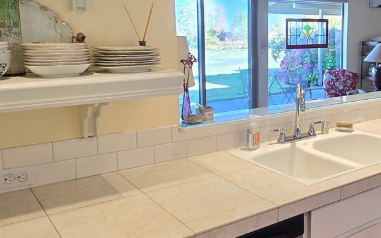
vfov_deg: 34.3
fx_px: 384
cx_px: 269
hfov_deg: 51.3
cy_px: 92
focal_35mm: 37
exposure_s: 1/60
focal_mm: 2.2
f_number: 2.2
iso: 80
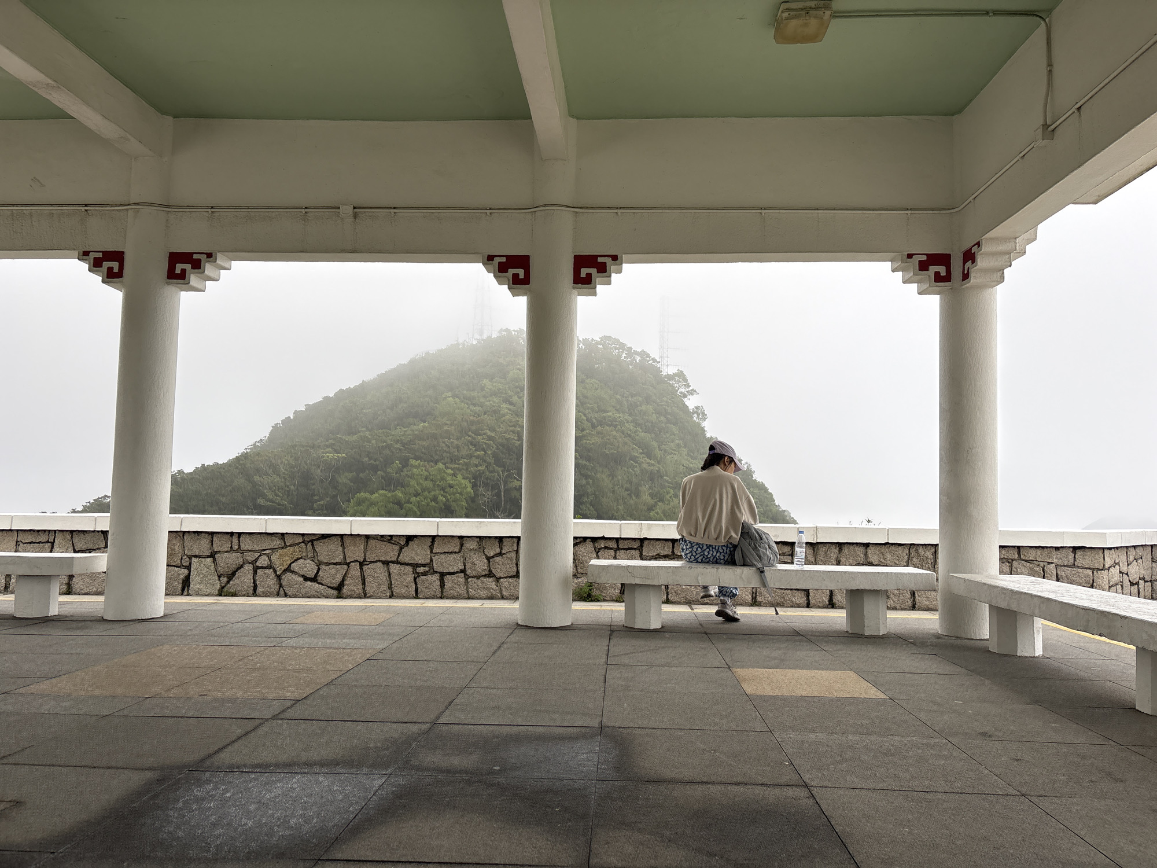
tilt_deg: +4.7
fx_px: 869
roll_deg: +0.4
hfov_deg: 67.3
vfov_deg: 53.1
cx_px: 578
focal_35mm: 26
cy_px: 434
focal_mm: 5.96
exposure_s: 1/523
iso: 50
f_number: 1.6
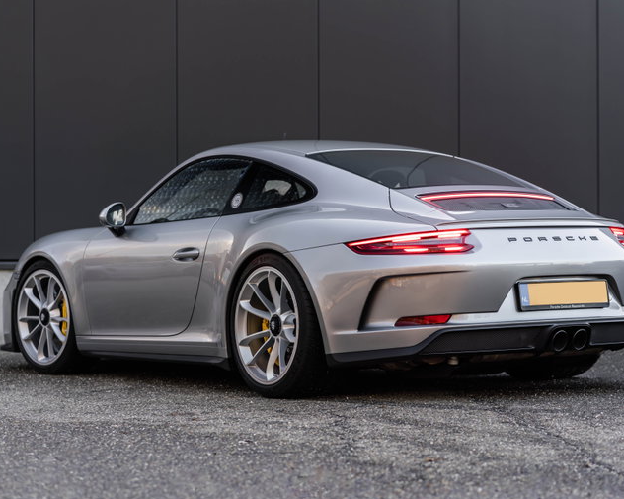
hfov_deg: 19.8
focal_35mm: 97
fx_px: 1791
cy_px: 252
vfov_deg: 15.9
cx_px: 335
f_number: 3.2
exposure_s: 1/125
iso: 250
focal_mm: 85
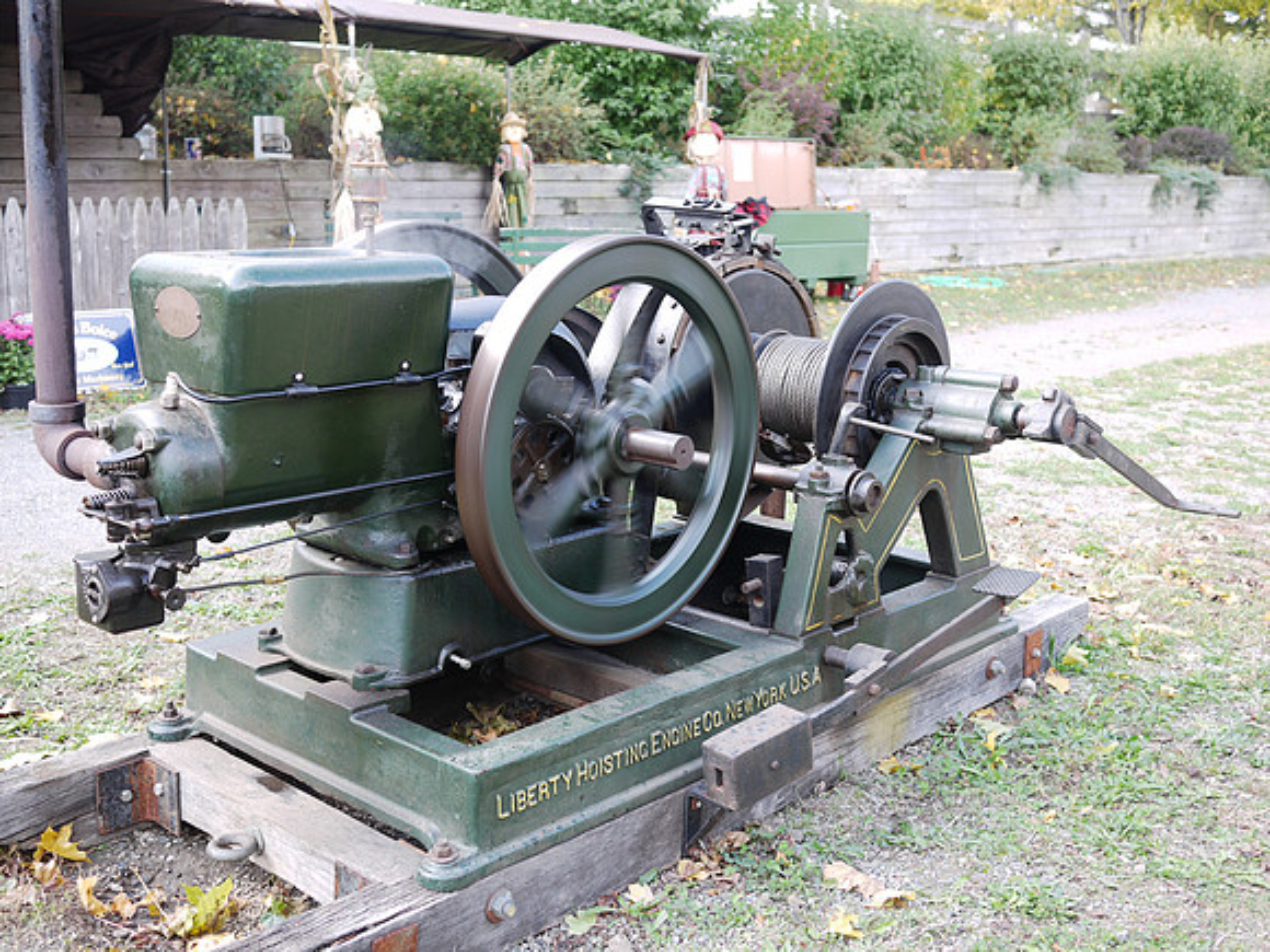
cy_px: 476
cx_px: 635
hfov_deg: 46.8
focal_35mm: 40
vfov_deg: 36.0
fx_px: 1468
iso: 100
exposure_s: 1/125
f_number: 2.5
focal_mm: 20
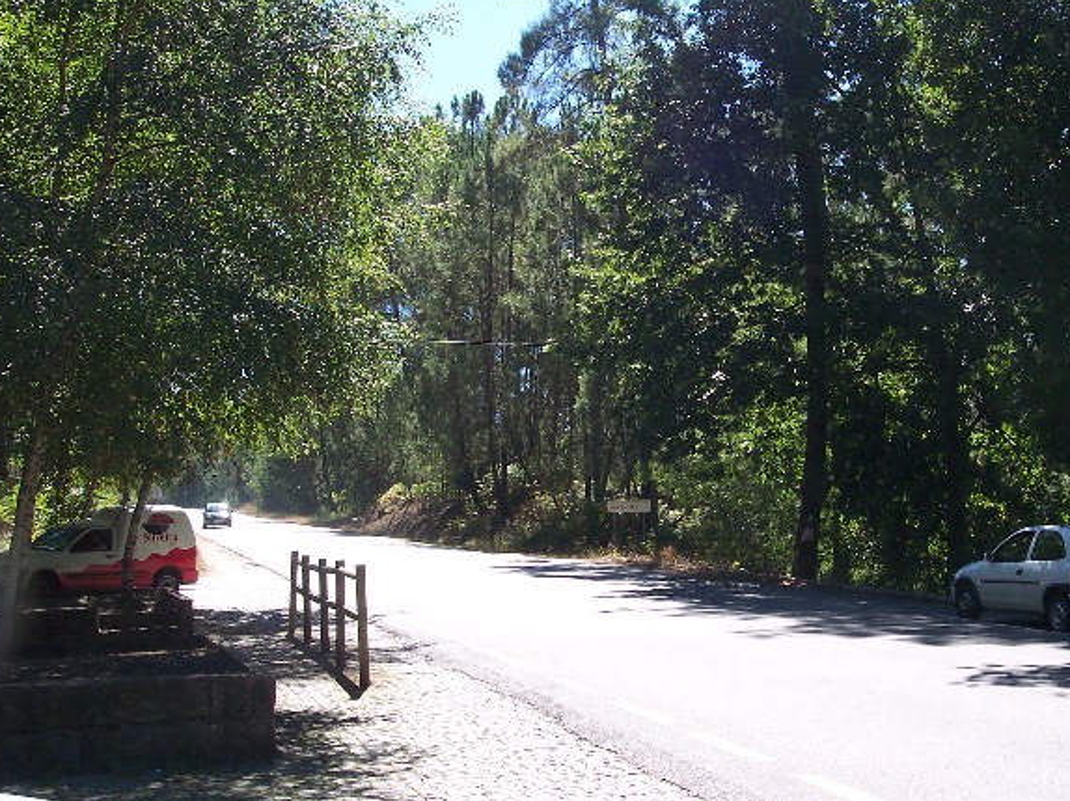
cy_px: 345
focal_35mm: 53
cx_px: 718
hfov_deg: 35.8
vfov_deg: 27.5
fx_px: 1638
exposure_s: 1/350
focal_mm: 8
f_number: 4.8
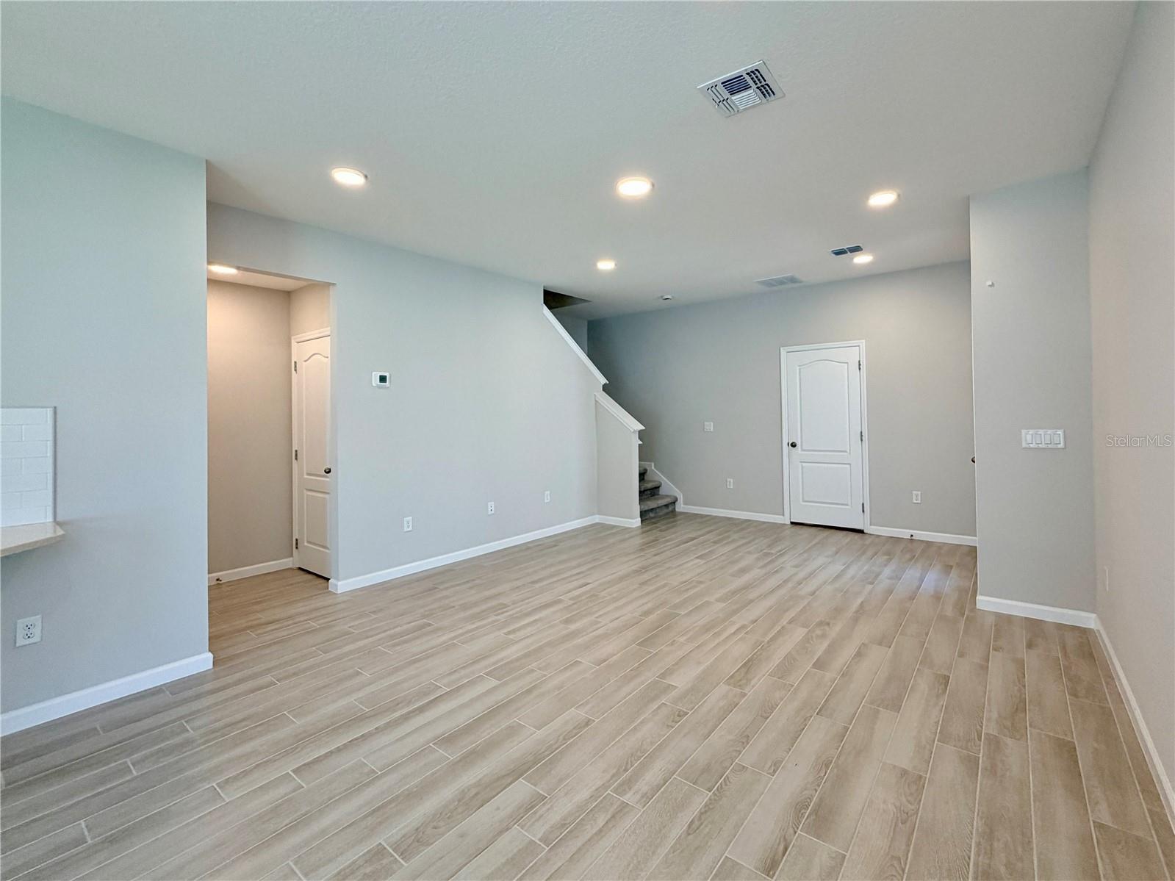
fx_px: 475
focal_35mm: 14
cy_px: 440
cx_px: 588
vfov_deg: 85.7
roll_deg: +1.3
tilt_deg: +0.1
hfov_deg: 102.1
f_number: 2.2
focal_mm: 2.22
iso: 125
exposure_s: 1/120
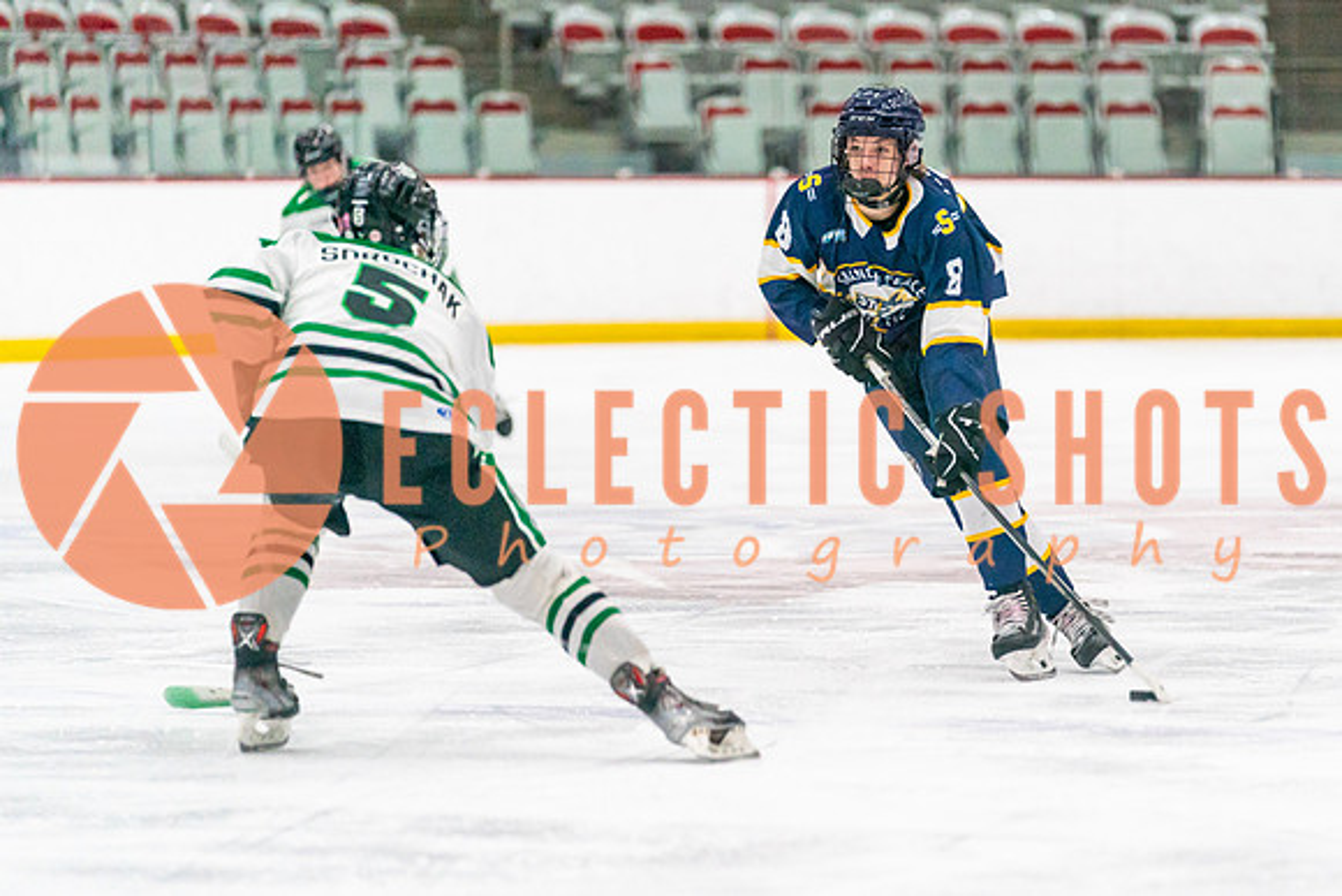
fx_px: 9053
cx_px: 871
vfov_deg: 5.7
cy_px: 448
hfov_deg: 8.5
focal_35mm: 243
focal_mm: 187
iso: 4000
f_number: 2.8
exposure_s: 1/1600
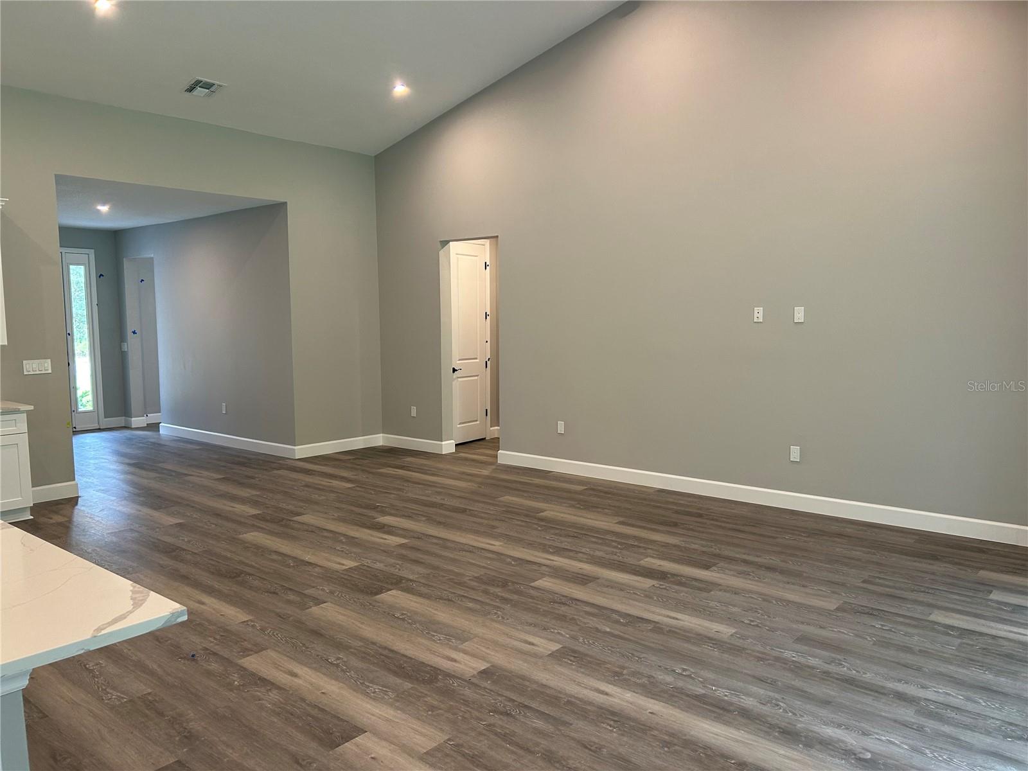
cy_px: 386
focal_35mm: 26
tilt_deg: -5.6
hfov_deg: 67.3
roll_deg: +0.6
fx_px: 772
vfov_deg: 53.1
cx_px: 514
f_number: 1.5
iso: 100
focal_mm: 5.7
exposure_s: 1/60
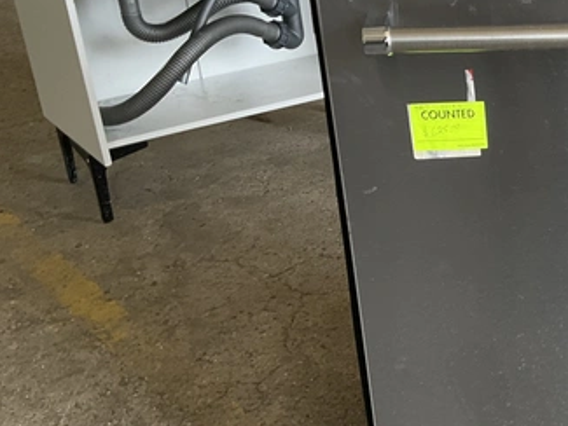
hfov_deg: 26.5
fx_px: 1100
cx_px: 640
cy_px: 258
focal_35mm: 67
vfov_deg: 21.9
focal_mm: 3
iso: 50
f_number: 1.8
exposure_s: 1/120
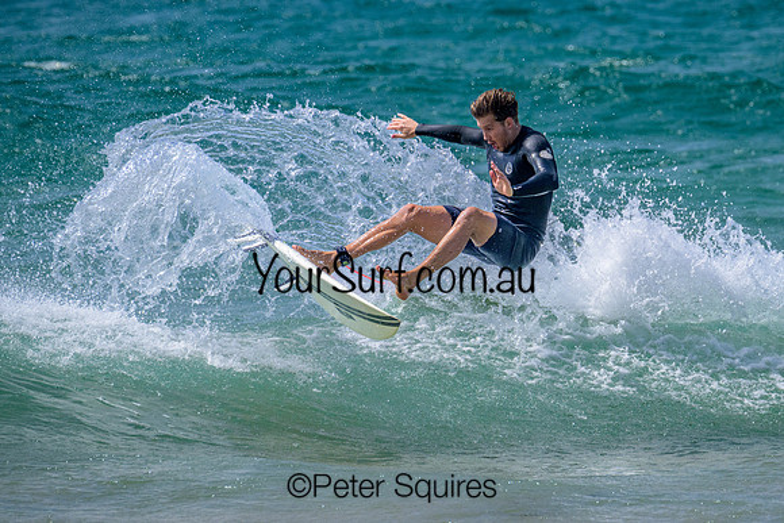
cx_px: 480
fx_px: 15989
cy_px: 261
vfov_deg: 1.9
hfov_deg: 2.8
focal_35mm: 734
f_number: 11
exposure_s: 1/2000
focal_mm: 600
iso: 900
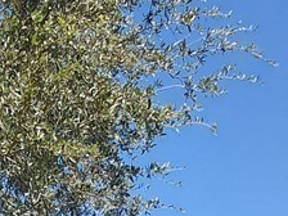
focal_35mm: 73
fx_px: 607
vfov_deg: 17.8
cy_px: 336
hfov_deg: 26.3
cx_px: 66
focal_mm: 1.64
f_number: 2.2
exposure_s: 1/740
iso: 40
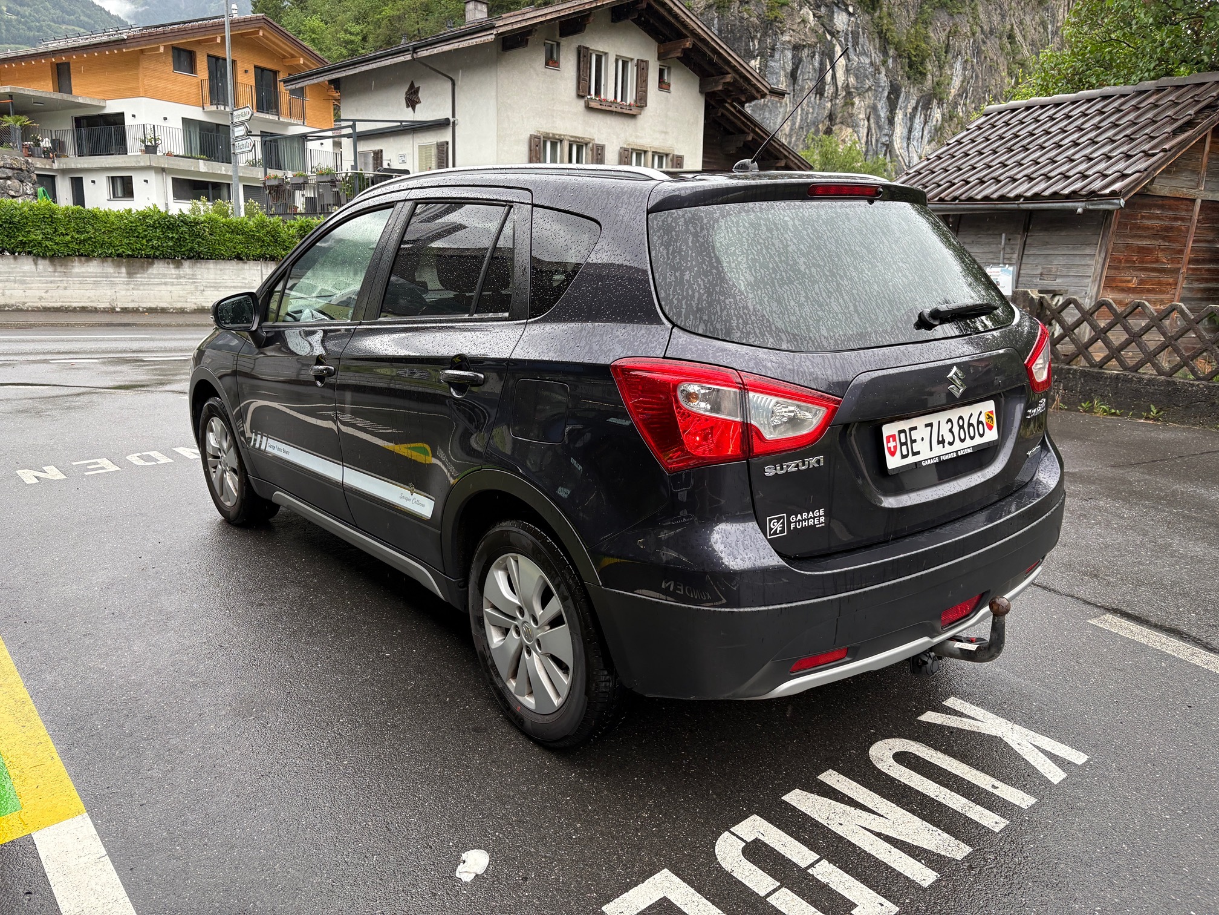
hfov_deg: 67.3
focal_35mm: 26
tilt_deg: -12.8
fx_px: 916
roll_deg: -1.1
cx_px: 610
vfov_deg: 53.1
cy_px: 458
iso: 40
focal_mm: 5.96
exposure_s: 1/121
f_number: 1.6
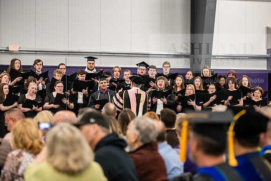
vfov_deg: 13.0
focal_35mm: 105
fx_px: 791
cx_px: 136
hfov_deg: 19.5
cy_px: 90
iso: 3200
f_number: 3.2
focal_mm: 105
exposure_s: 1/200
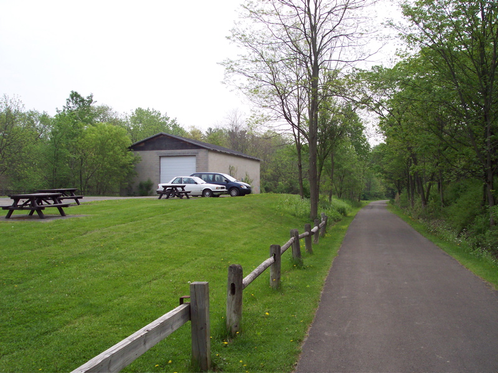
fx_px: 546
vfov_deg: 37.7
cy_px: 186
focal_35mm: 38
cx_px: 249
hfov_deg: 49.0
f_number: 4.8
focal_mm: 8
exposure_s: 1/500
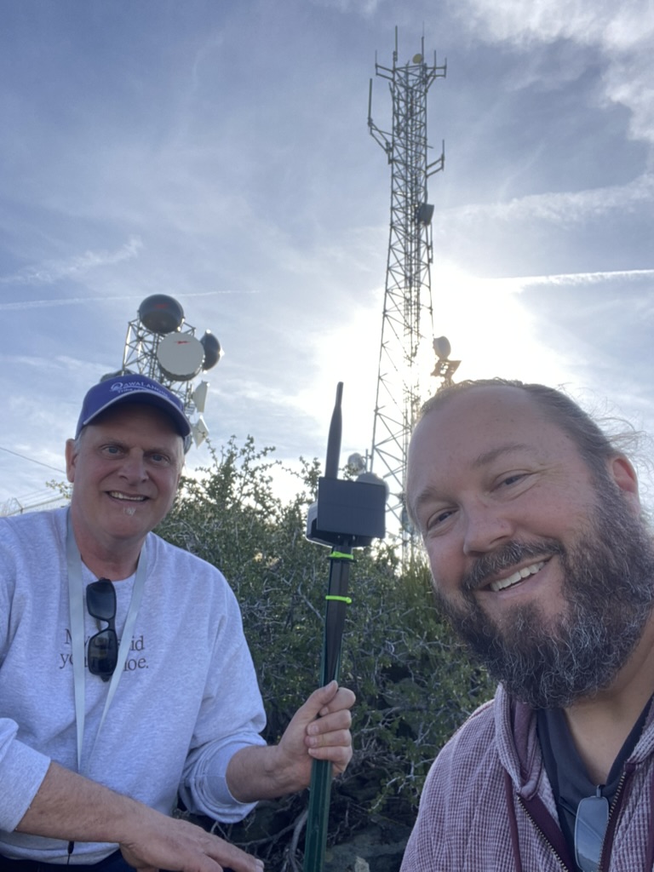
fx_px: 756
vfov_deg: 60.0
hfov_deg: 46.8
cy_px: 436
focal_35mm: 30
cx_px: 327
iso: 25
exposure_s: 1/326
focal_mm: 2.71
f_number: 2.2
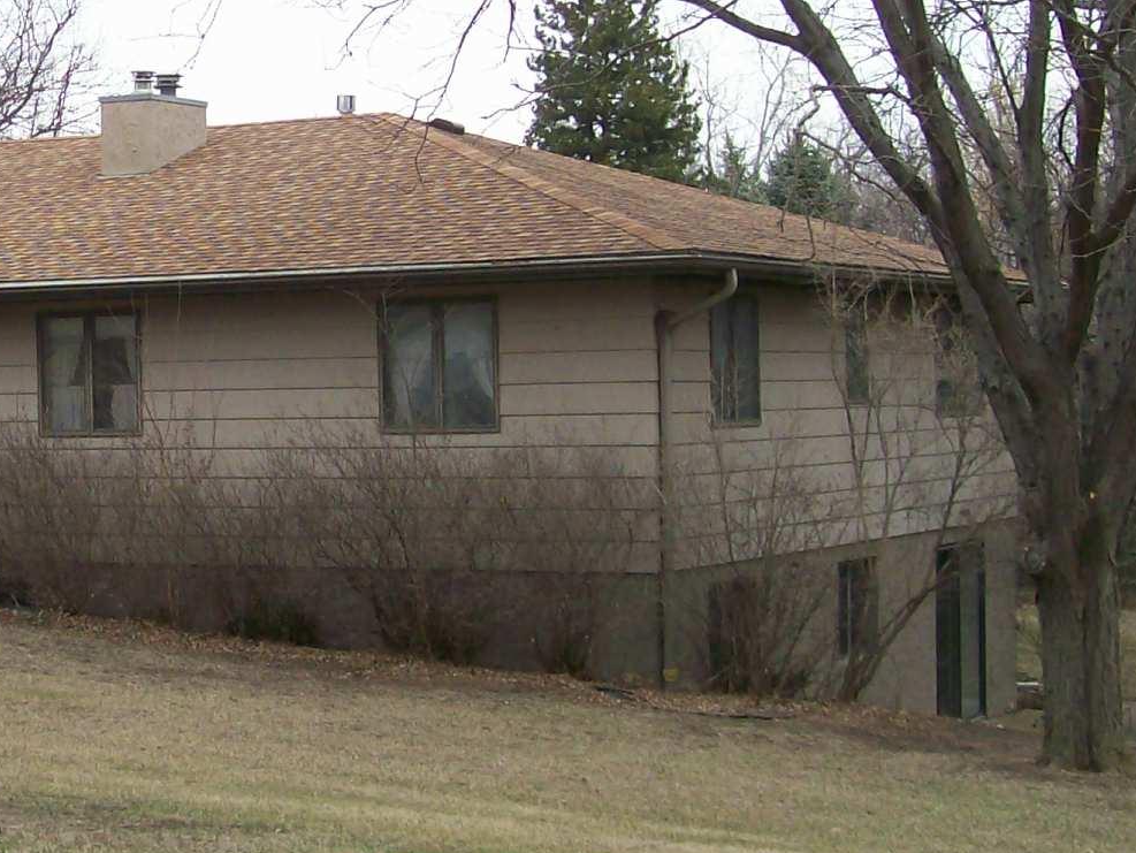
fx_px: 2758
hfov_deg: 22.6
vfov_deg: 17.6
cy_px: 312
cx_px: 58
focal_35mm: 84
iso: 80
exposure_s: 1/391
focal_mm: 6
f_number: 2.7
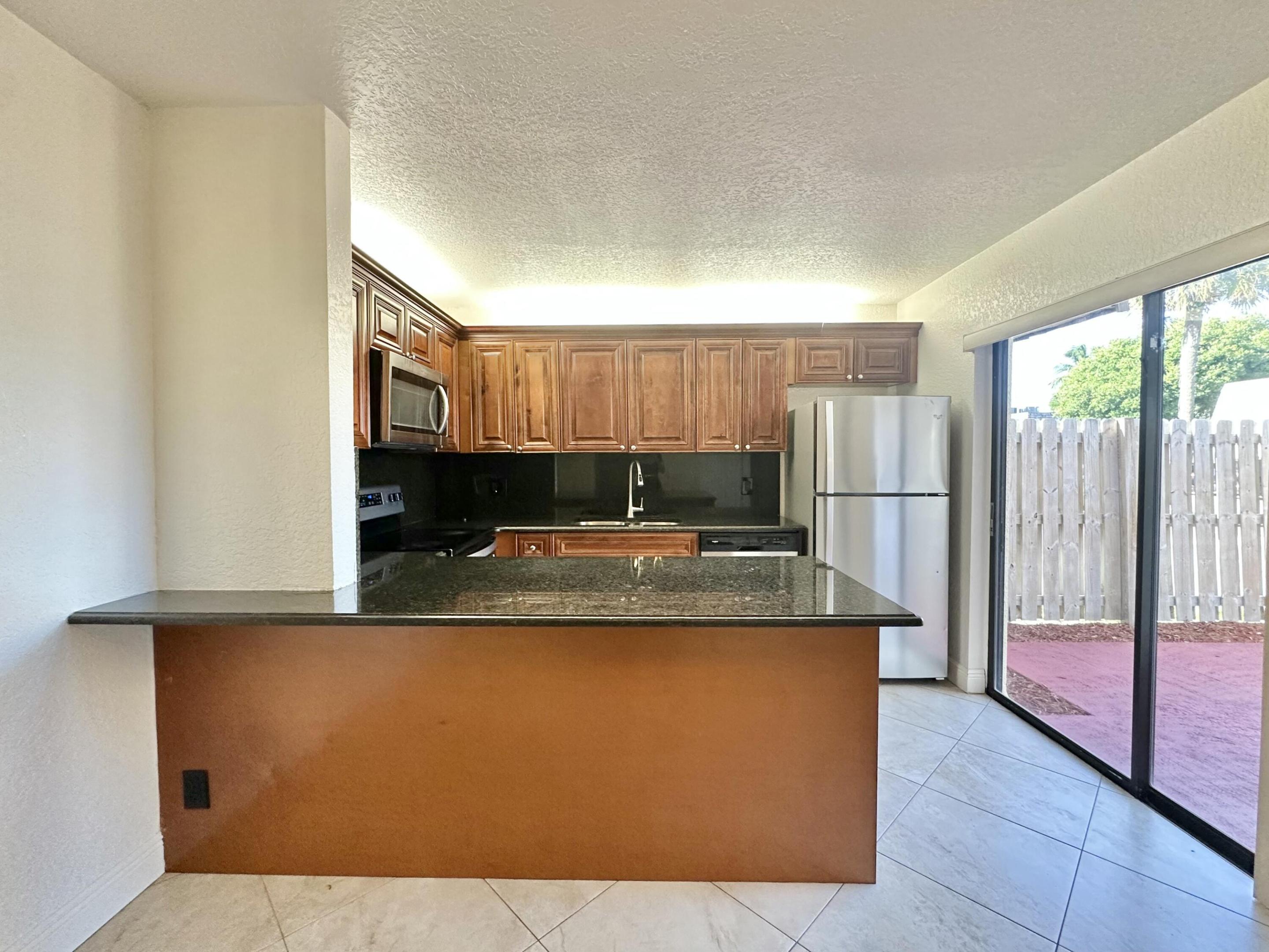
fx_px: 513
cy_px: 476
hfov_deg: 102.1
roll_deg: -1.0
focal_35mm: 14
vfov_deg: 85.7
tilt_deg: -1.6
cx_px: 634
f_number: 2.2
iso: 250
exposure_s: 1/120
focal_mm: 2.22
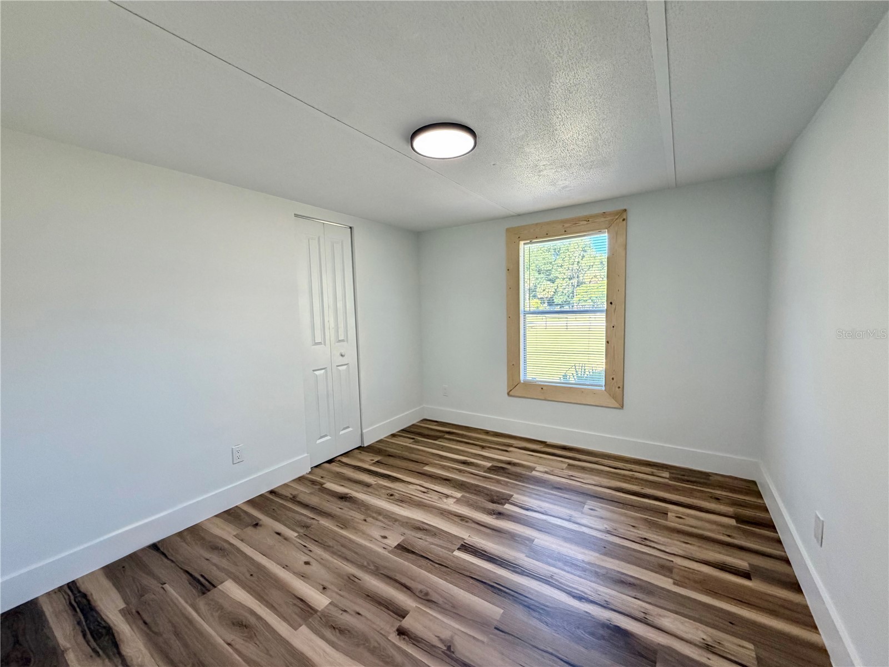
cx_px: 444
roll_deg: +1.8
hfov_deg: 102.1
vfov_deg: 85.7
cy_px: 334
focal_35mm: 14
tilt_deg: -5.0
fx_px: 360
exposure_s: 1/121
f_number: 2.2
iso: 200
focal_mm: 2.22
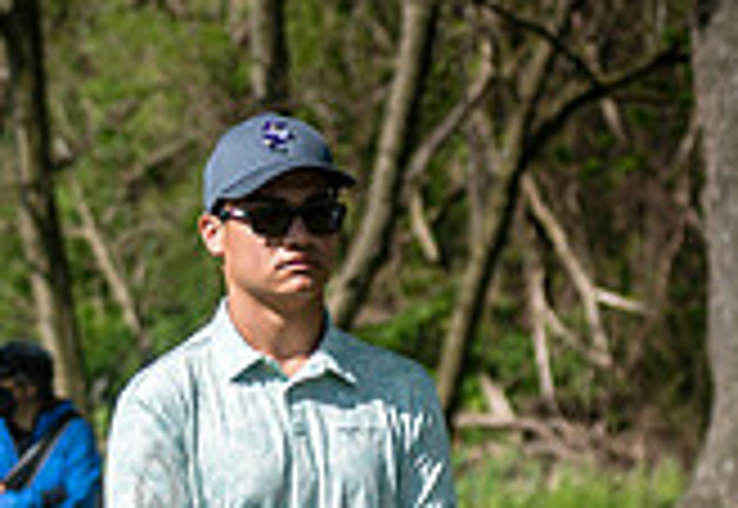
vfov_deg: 4.4
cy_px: 653
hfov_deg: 6.3
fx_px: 6628
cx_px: -555
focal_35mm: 320
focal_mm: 80
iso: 100
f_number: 4
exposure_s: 1/1000
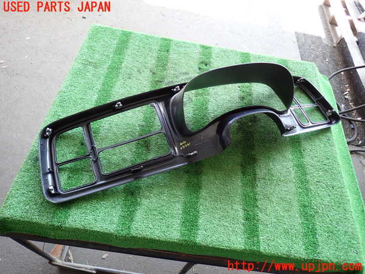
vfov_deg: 54.9
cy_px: 137
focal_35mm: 25
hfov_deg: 69.4
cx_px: 182
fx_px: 264
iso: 100
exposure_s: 1/60
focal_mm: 4.5
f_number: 2
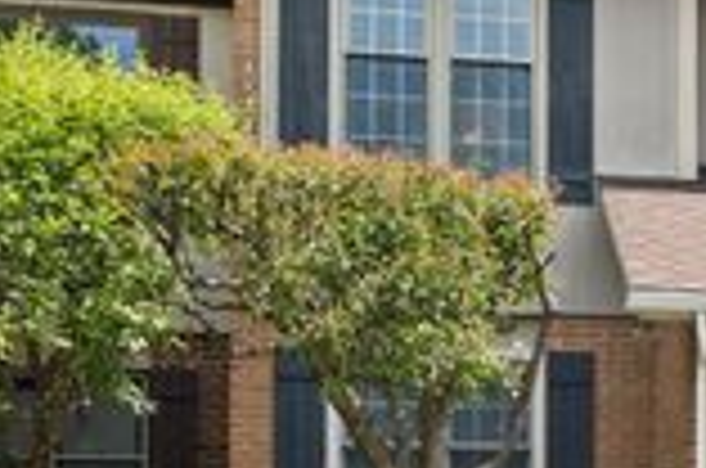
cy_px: 191
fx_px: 1996
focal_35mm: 102
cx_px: 1007
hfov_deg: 18.2
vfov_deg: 13.4
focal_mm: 32
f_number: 8
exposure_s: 1/1250
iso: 400
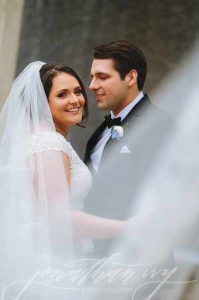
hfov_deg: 16.0
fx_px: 706
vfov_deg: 23.9
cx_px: 100
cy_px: 150
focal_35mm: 85
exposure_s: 1/125
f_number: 1.6
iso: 250
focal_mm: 85
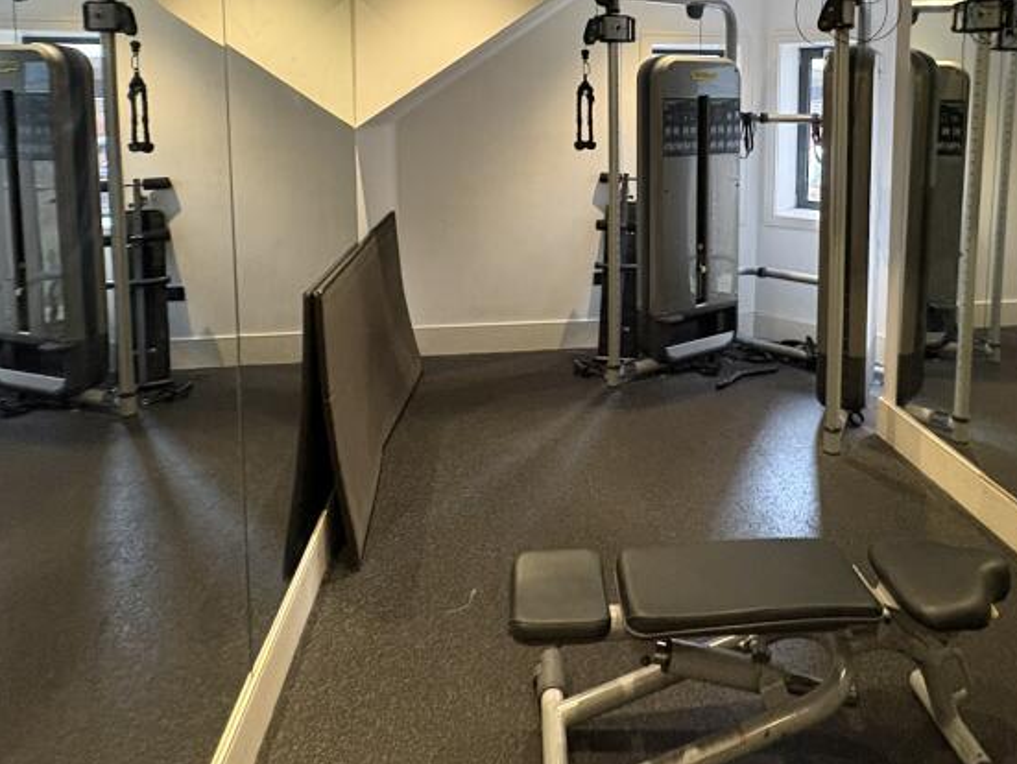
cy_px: 175
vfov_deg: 50.5
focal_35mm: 26
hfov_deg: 66.3
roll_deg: +0.0
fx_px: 764
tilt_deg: -3.1
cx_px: 631
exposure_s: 1/50
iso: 400
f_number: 2.2
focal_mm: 2.22
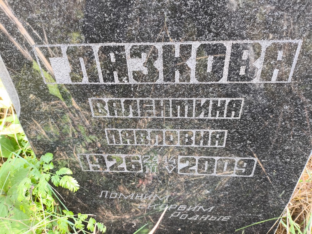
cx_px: 156
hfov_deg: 69.4
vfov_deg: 54.9
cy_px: 117
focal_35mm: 25
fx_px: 225
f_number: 1.7
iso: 50
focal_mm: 4.71
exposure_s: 1/100
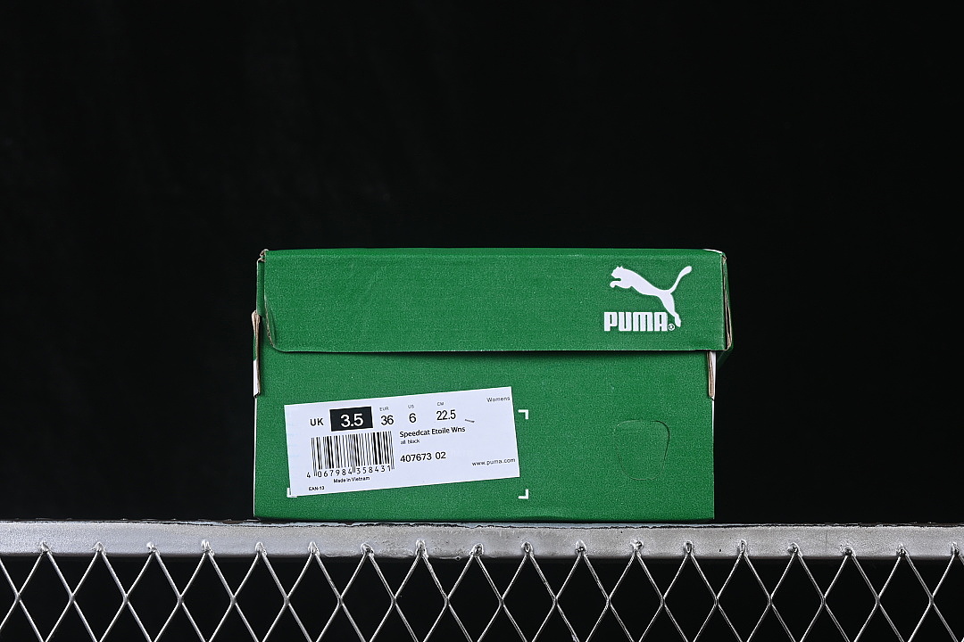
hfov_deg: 27.0
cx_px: 482
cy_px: 321
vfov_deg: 18.2
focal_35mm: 75
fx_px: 2008
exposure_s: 1/80
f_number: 8
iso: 160
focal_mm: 50
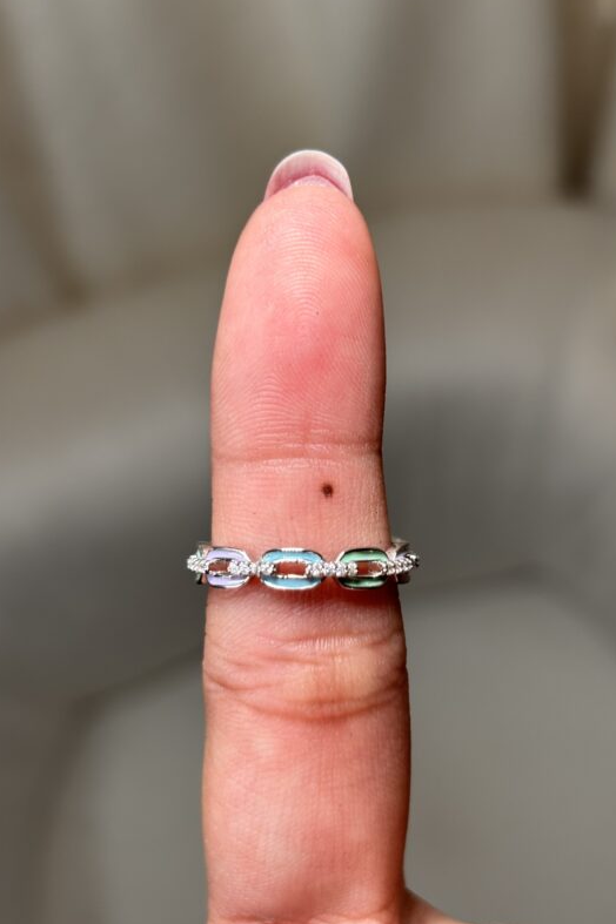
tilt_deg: -57.9
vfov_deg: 36.3
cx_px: 307
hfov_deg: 24.6
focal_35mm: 55
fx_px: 1413
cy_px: 458
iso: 50
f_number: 1.6
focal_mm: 5.96
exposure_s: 1/118
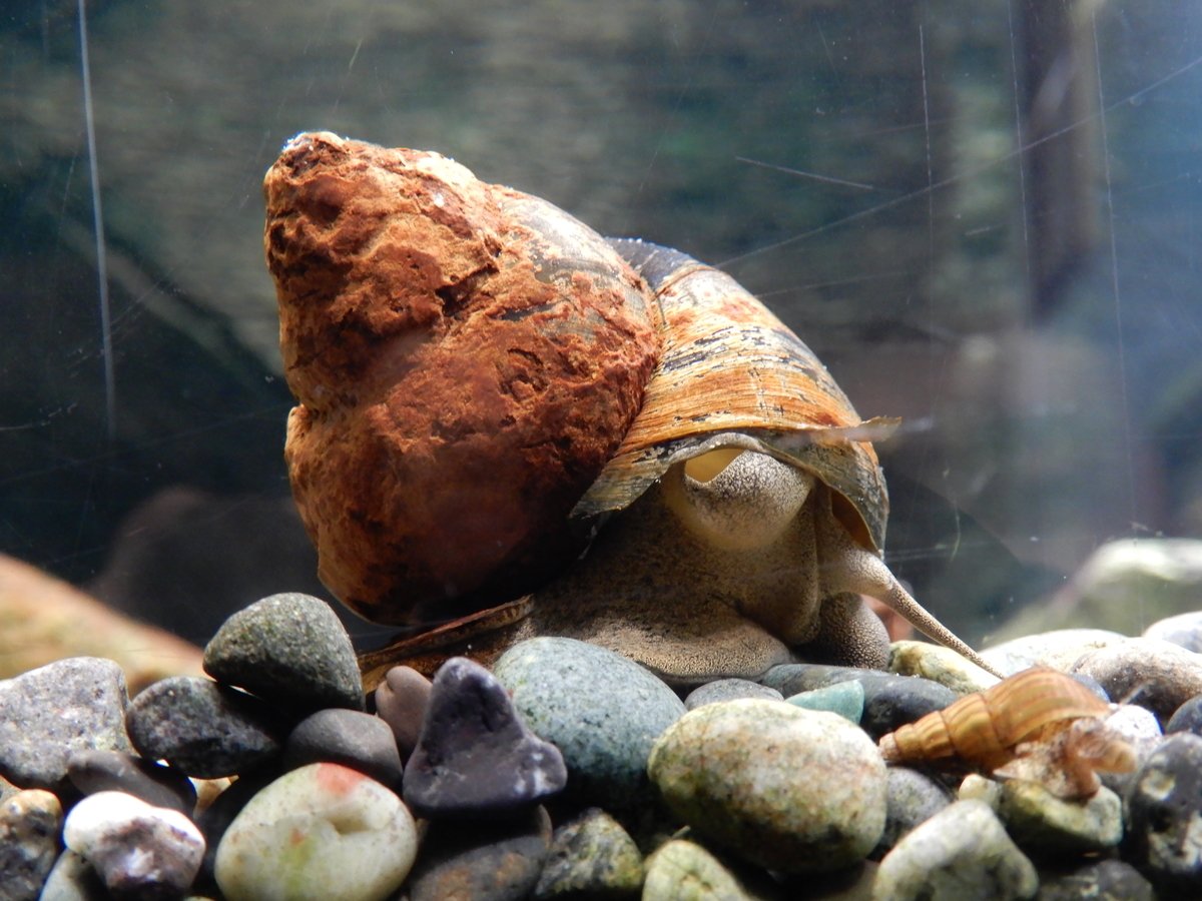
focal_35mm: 42
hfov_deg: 44.8
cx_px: 601
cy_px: 450
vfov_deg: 34.3
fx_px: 1458
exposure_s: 1/10
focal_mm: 7.5
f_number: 4
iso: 400
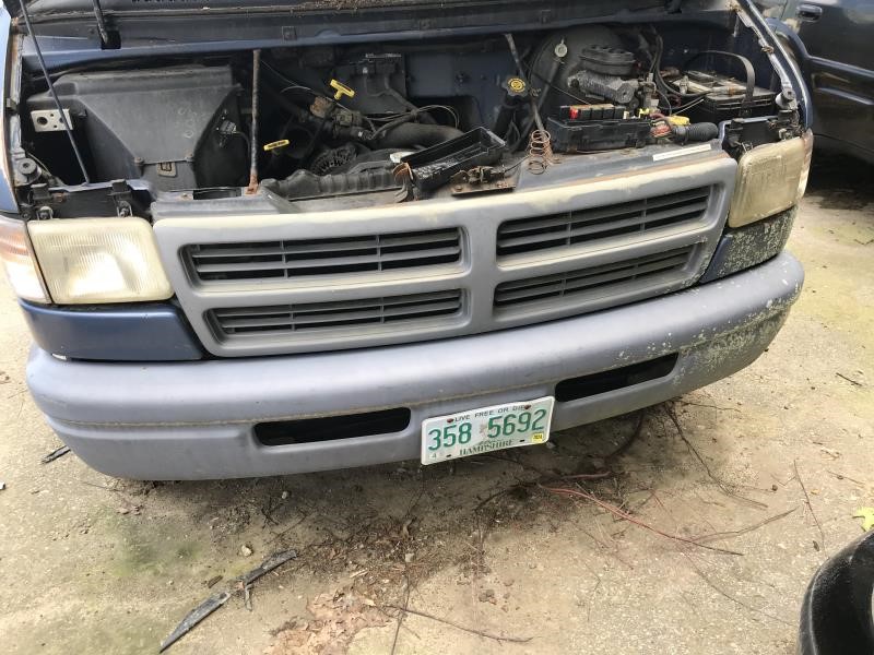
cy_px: 328
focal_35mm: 28
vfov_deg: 49.7
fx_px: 707
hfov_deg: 63.4
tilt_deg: -28.1
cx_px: 437
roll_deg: +1.3
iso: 20
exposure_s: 1/184
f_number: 1.8
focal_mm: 3.99
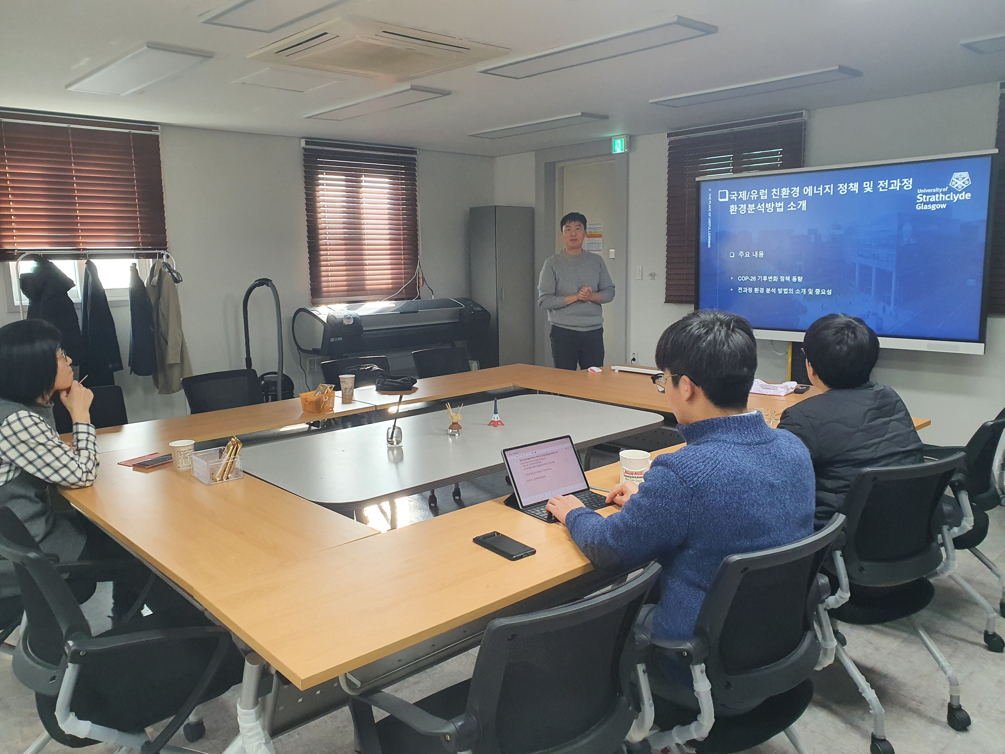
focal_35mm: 26
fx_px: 755
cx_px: 502
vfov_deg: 53.1
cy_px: 377
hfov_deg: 67.3
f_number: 2.4
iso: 320
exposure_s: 1/120
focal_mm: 4.32
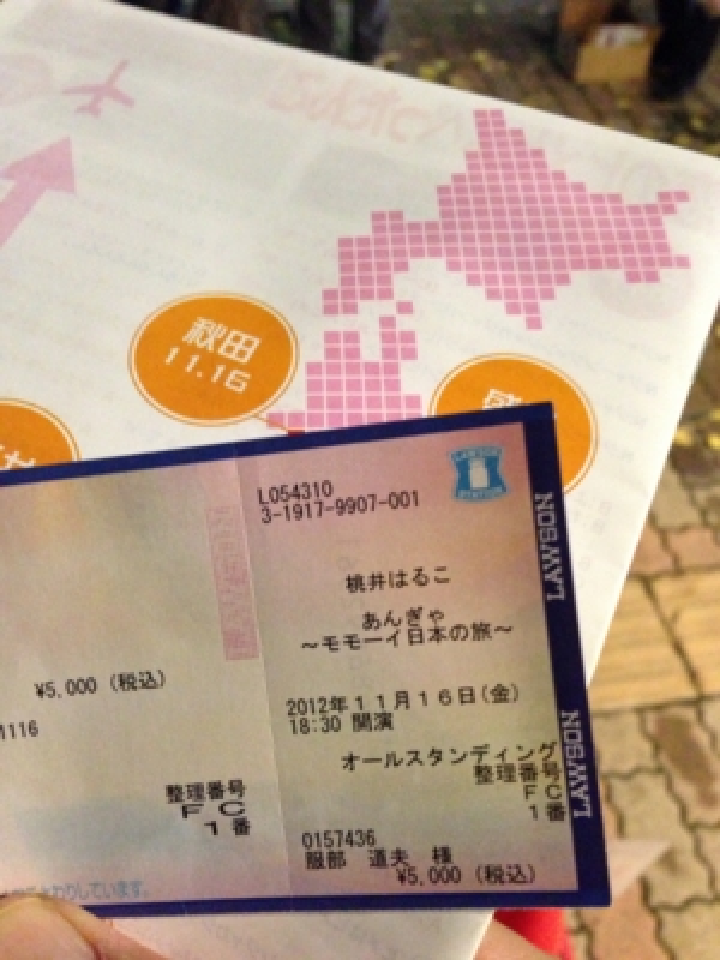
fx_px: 915
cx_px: 360
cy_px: 480
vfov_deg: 55.4
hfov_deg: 42.9
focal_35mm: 33
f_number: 2.4
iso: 800
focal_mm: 4.13
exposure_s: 1/15
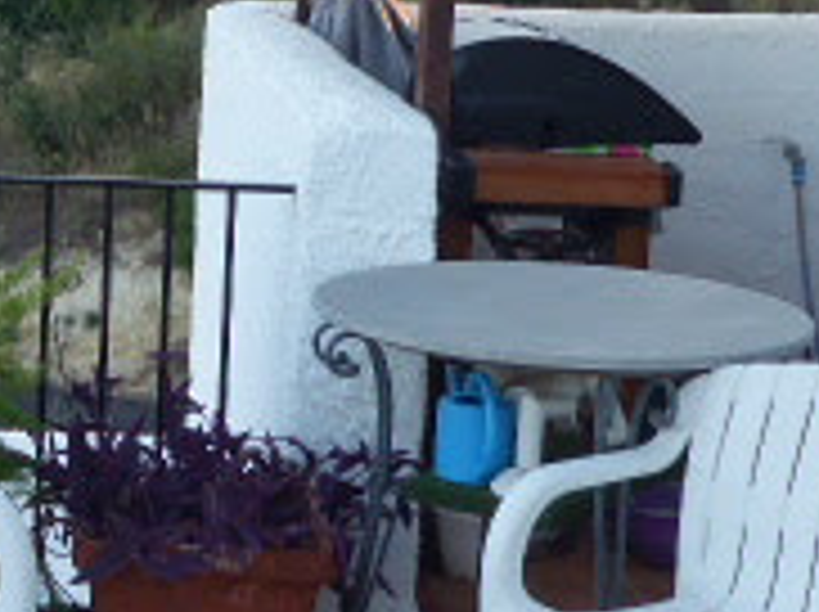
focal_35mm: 102
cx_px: -194
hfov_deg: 18.2
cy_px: 194
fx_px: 2410
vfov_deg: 14.4
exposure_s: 1/60
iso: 125
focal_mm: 5
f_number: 3.5
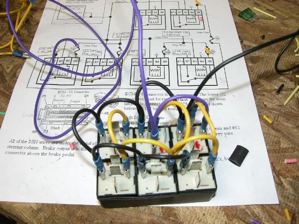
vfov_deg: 40.7
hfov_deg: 52.6
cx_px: 150
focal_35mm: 35
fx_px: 302
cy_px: 112
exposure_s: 1/36
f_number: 5
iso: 200
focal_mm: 8.9
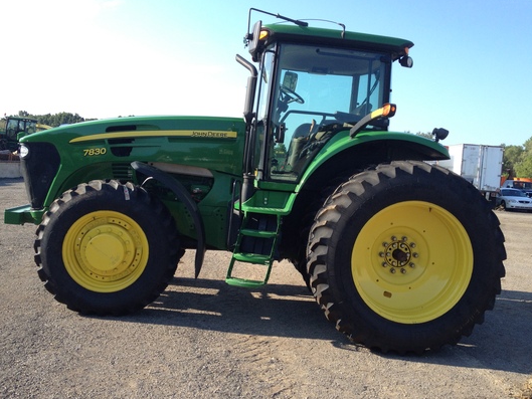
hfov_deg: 51.3
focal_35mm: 36
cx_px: 270
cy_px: 198
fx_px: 553
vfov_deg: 39.7
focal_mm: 4.28
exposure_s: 1/849
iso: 80
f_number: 2.4
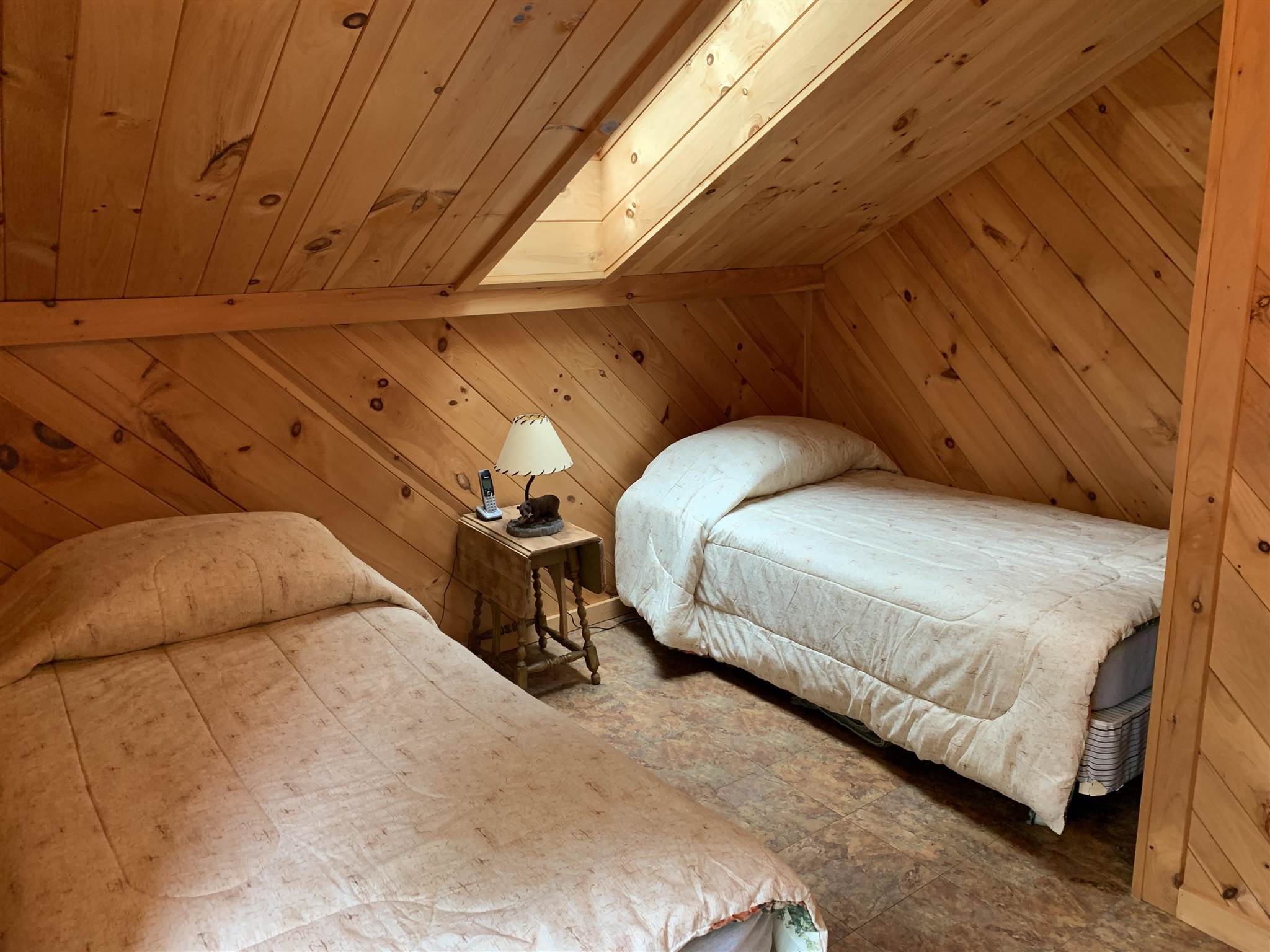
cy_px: 476
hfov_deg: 67.3
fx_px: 954
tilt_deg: -14.3
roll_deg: +1.1
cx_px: 635
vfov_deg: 53.1
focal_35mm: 26
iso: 200
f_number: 1.8
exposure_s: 1/60
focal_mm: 4.25
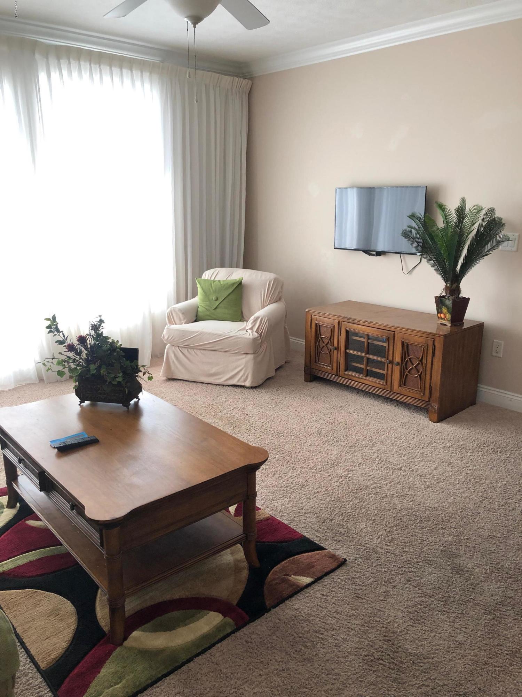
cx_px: 261
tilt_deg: -14.7
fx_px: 563
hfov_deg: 49.7
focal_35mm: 28
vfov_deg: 63.4
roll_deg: -1.1
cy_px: 348
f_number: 1.8
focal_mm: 3.99
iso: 32
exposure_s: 1/30
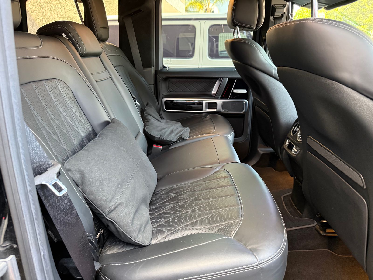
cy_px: 140
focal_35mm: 24
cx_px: 186
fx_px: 259
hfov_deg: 71.6
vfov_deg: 56.8
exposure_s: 1/51
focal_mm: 6.76
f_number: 1.78
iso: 800
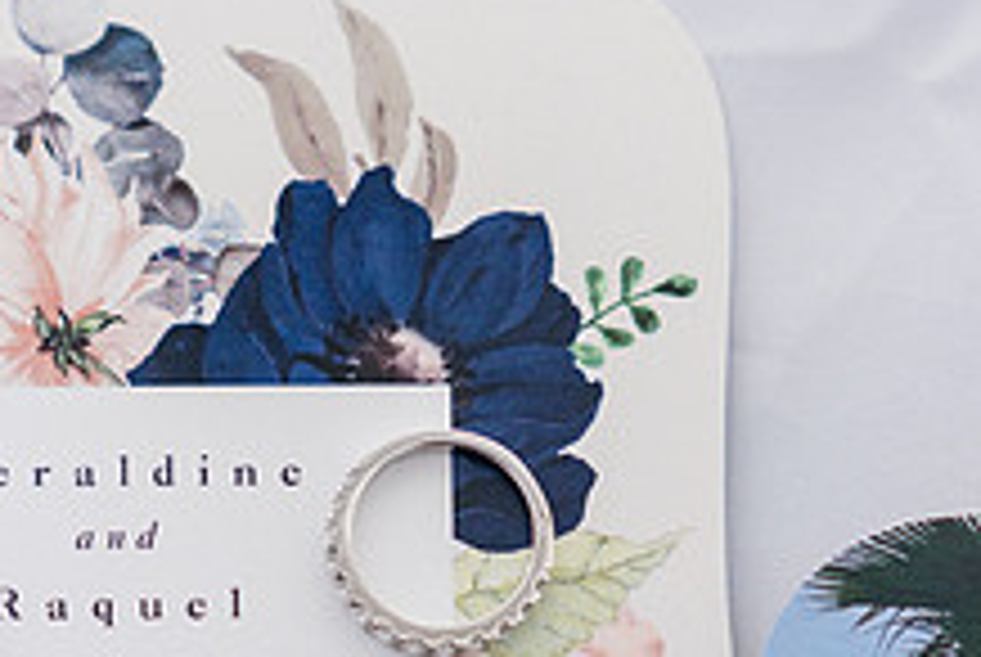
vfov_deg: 14.7
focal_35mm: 93
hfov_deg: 21.7
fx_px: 2538
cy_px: 520
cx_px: 243
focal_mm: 35
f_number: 2
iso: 200
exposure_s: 1/250
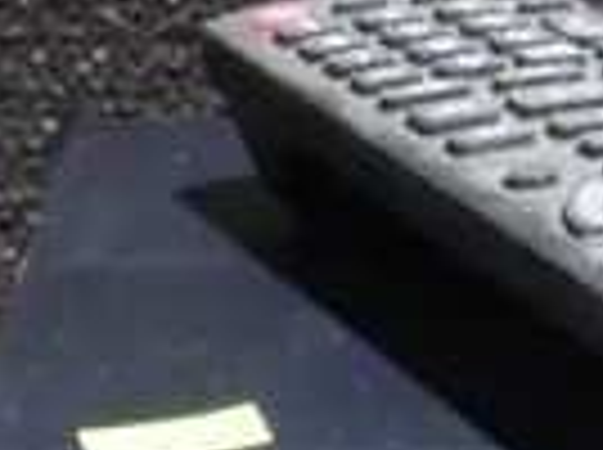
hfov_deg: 8.6
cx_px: 495
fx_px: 3999
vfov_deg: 6.0
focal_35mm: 230
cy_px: 1366
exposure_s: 1/60
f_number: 3.6
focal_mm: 15
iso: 640
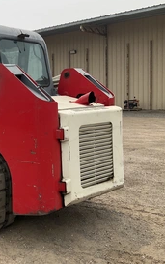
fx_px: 323
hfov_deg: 26.8
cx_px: -6
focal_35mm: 45
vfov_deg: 44.3
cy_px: 123
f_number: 1.8
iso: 25
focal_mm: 3
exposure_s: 1/2538
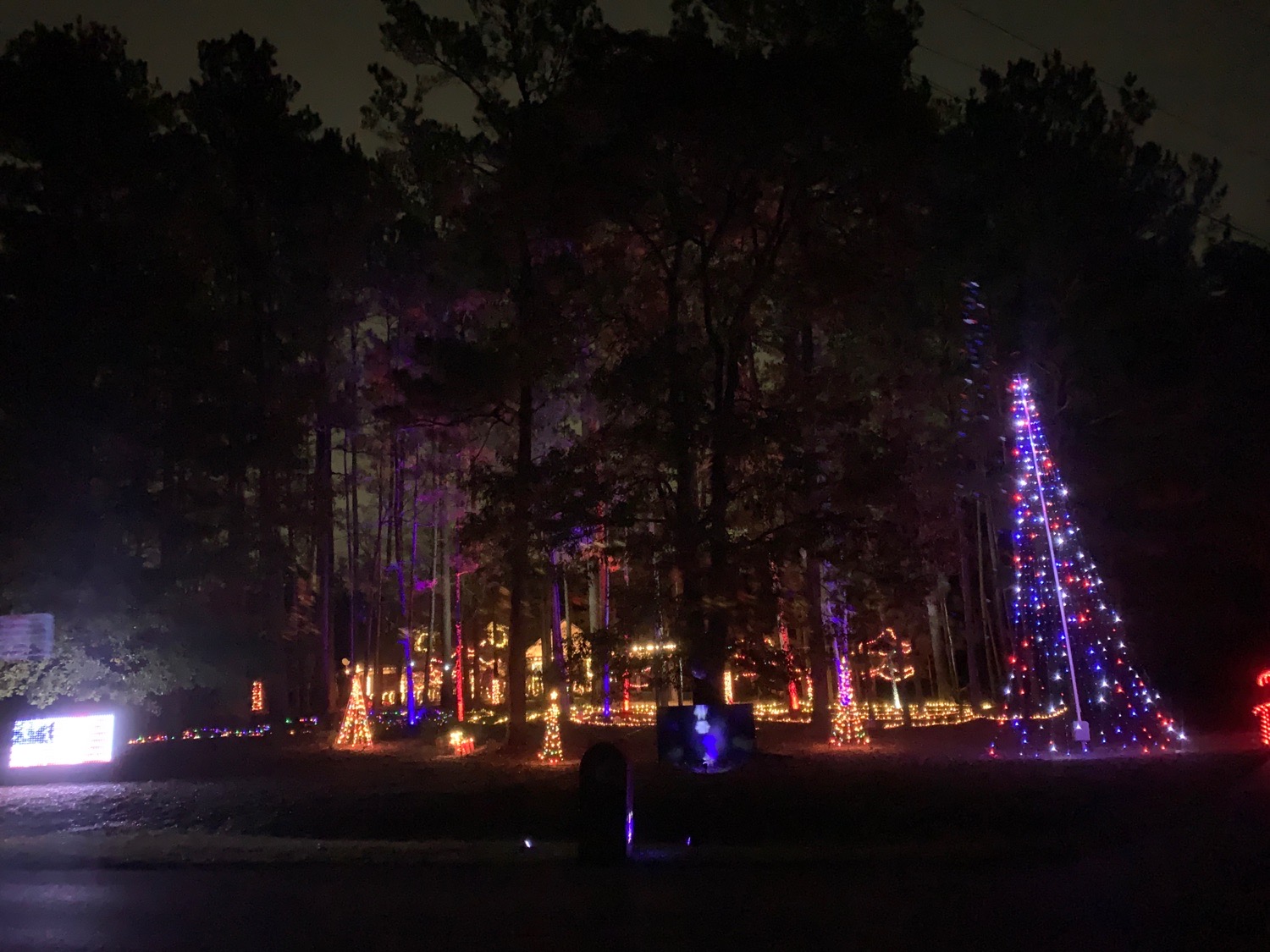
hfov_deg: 67.3
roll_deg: +2.9
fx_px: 954
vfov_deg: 53.1
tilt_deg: +10.6
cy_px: 476
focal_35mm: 26
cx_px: 635
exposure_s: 1/4
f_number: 1.8
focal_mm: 4.25
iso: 1600
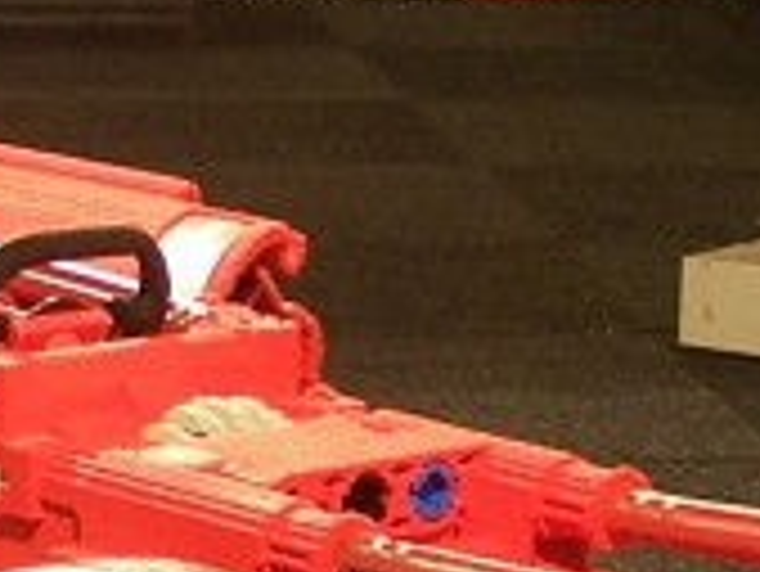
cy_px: 405
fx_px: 5053
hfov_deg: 8.6
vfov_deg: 6.5
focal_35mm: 230
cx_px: 148
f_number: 2.8
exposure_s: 1/2
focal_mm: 6.3
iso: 80
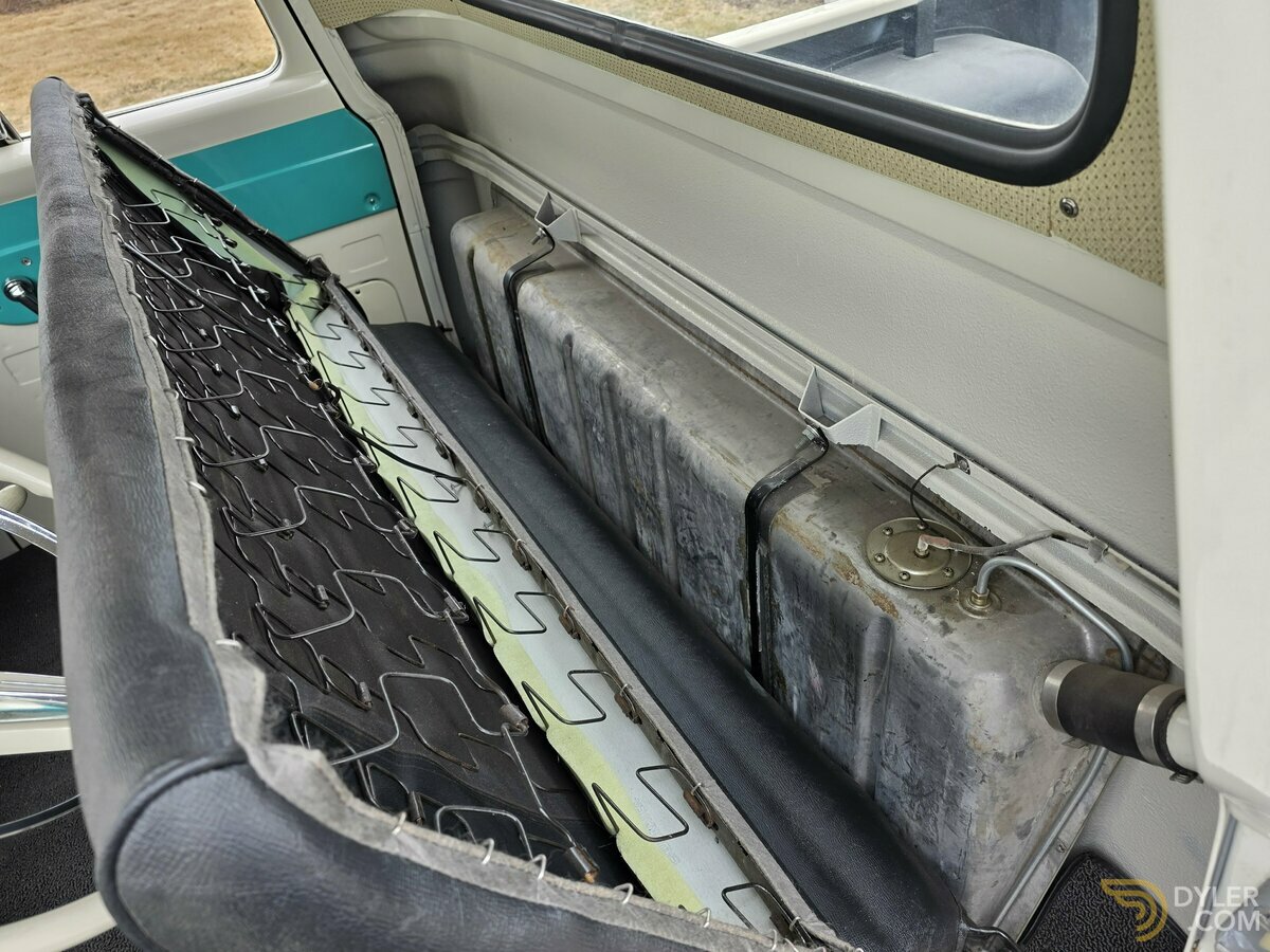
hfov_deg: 73.9
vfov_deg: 58.9
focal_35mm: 23
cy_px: 476
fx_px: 844
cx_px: 635
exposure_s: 1/180
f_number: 1.7
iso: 32
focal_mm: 6.3
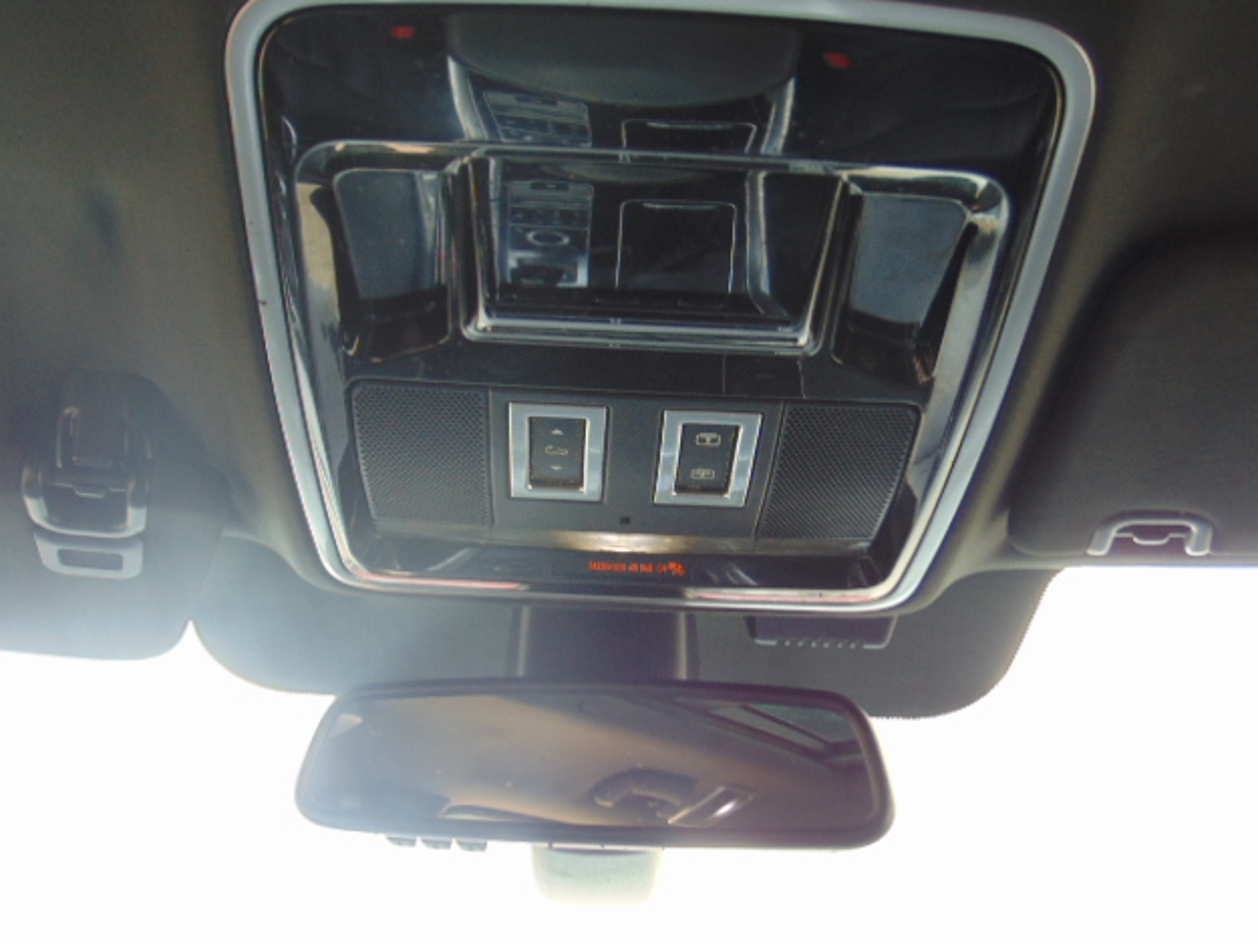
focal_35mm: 43
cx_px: 638
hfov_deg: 43.8
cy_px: 473
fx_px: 1563
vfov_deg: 33.6
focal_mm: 7.6
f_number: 3.3
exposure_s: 1/30
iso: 80
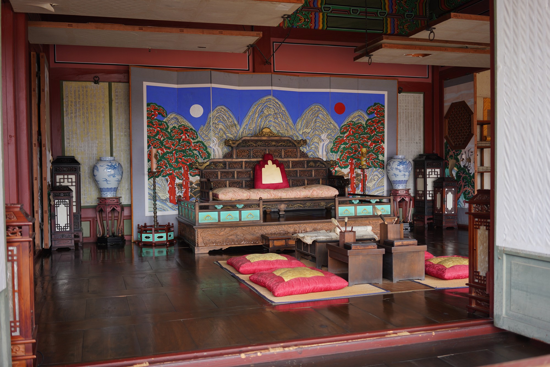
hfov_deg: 54.4
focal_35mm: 35
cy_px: 184
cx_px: 275
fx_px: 535
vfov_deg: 37.9
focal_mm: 35
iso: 200
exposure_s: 1/125
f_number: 3.2
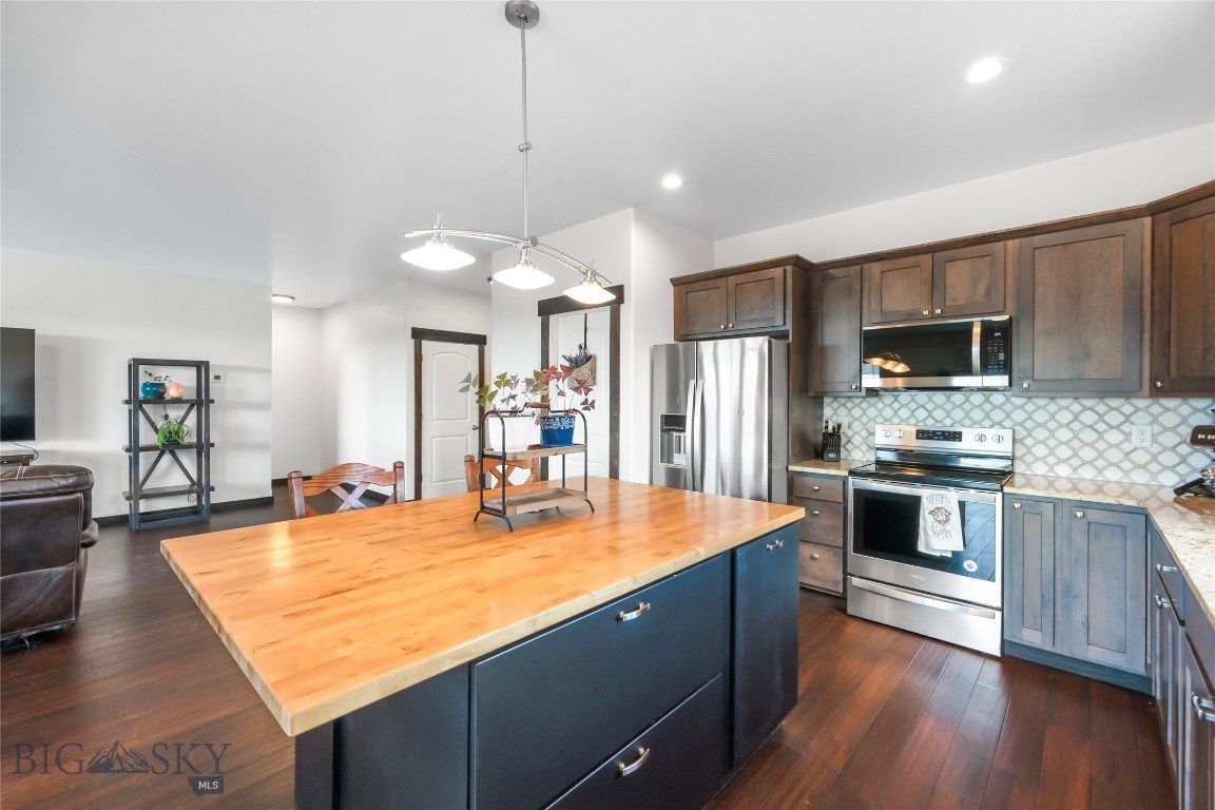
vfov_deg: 77.3
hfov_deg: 100.4
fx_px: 506
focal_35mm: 15
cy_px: 405
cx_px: 608
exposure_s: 1/40
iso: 500
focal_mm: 10
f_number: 7.1
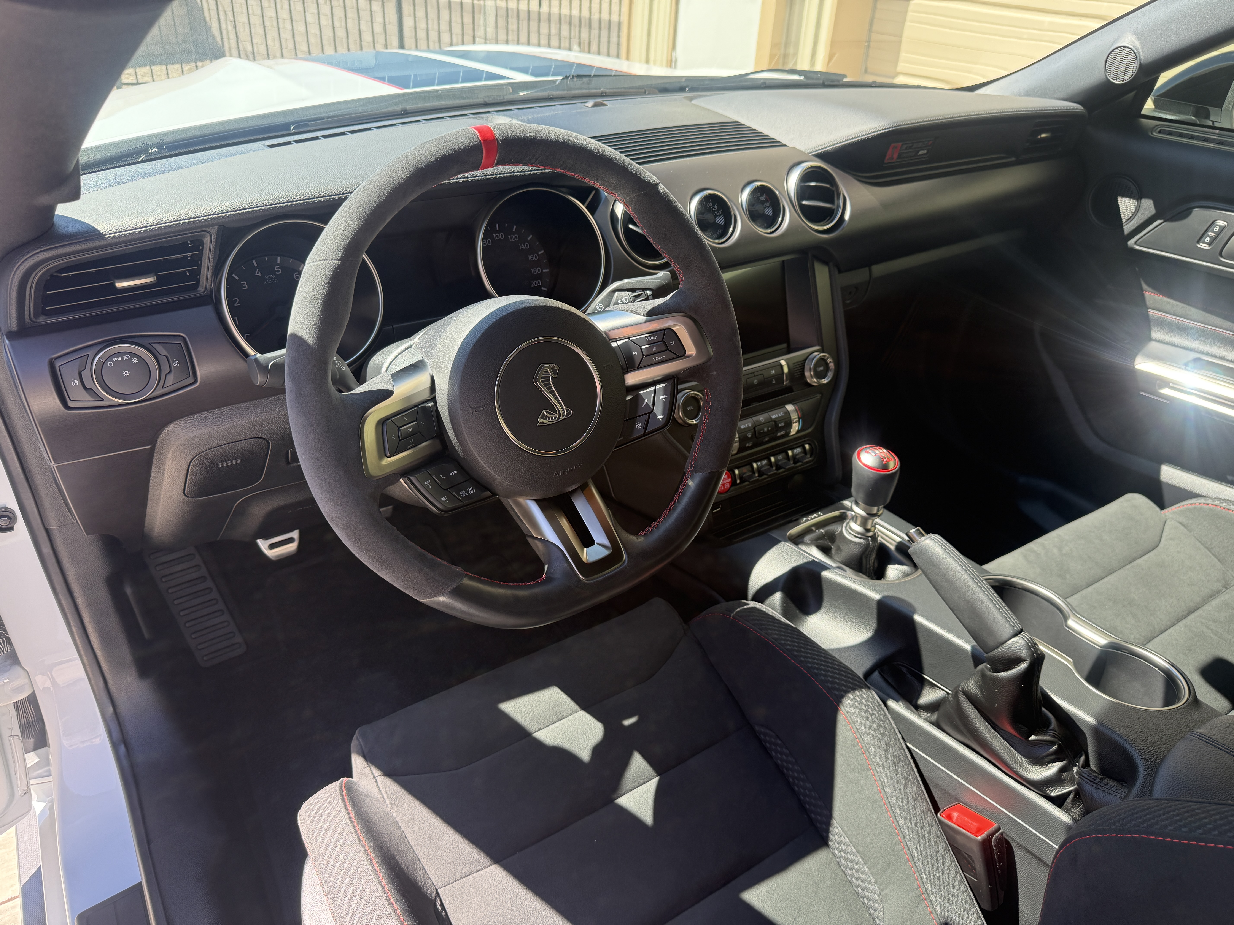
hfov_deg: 71.6
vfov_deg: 56.8
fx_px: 856
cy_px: 462
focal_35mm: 24
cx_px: 617
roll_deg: -4.1
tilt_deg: -31.4
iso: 100
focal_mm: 6.76
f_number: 1.78
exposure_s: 1/363
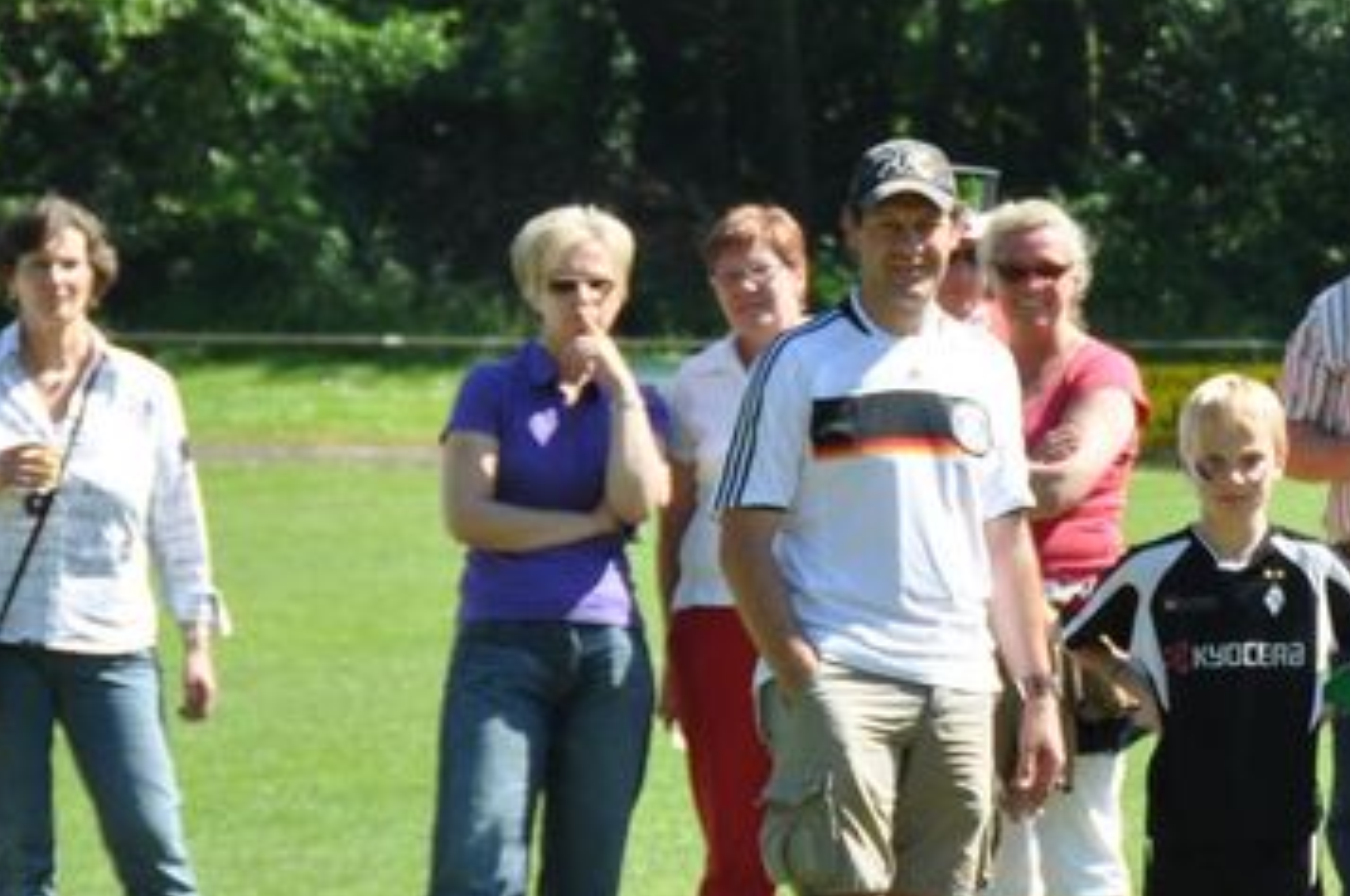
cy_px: 822
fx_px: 13219
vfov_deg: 3.9
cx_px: 1709
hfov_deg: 5.8
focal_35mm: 353
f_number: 8
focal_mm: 82
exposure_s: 1/250
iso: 200
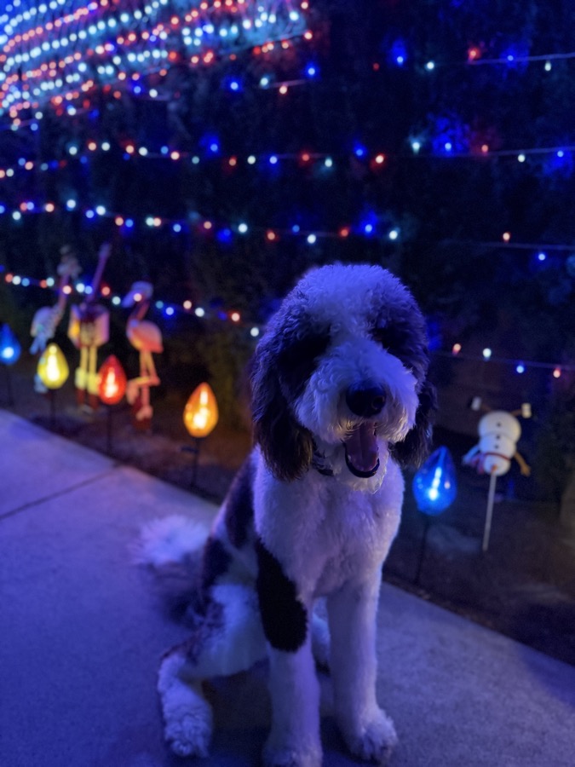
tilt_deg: -13.8
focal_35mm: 24
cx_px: 288
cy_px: 384
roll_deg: +0.4
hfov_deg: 56.8
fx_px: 532
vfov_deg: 71.6
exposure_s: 1/30
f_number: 1.78
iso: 1000
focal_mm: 6.76
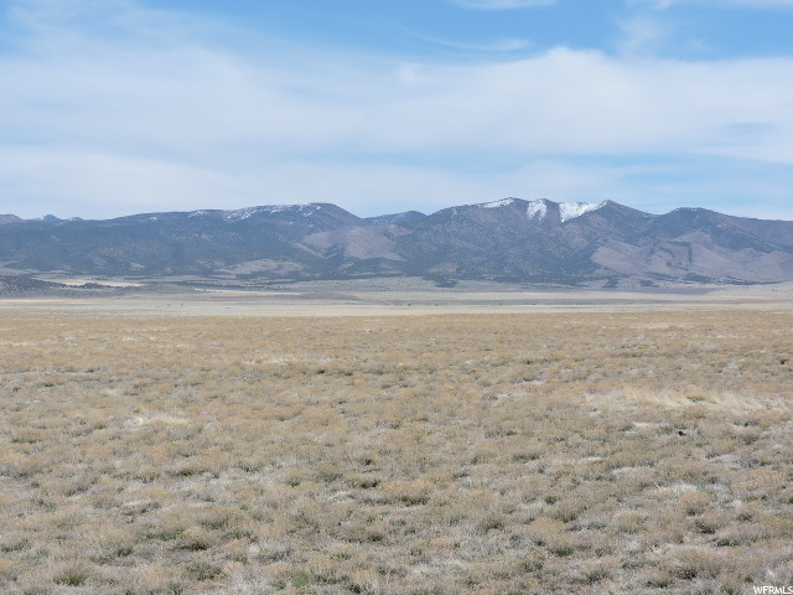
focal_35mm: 70
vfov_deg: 21.0
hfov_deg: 27.8
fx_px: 1604
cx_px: 396
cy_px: 298
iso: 100
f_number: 3.9
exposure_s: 1/1000
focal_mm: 12.5
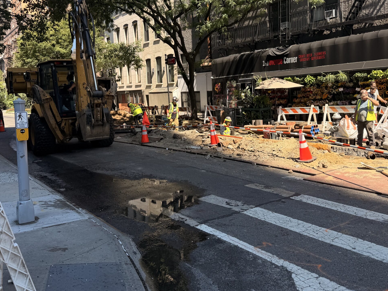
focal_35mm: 32
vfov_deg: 44.0
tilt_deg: -1.2
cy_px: 121
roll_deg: +2.4
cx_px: 209
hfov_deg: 56.8
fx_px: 359
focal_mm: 6.76
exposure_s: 1/1770
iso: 80
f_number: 1.78
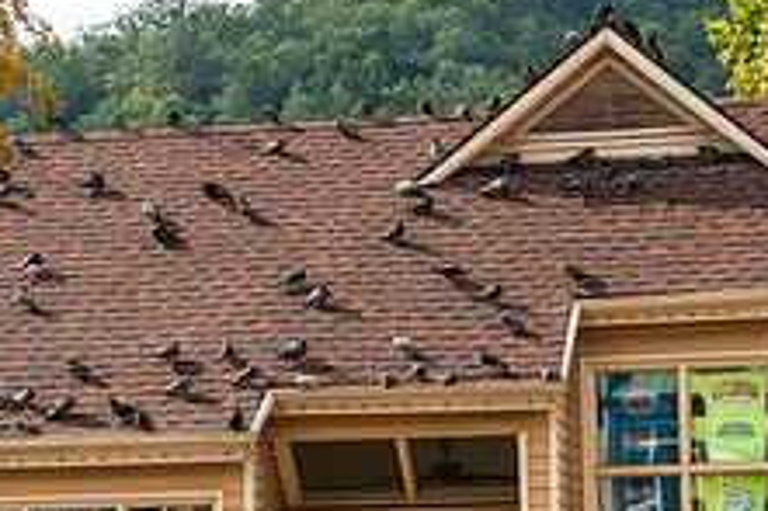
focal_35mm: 126
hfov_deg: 16.3
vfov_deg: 10.8
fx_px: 2686
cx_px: 480
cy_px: 481
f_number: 7.1
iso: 100
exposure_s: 1/160
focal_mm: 48
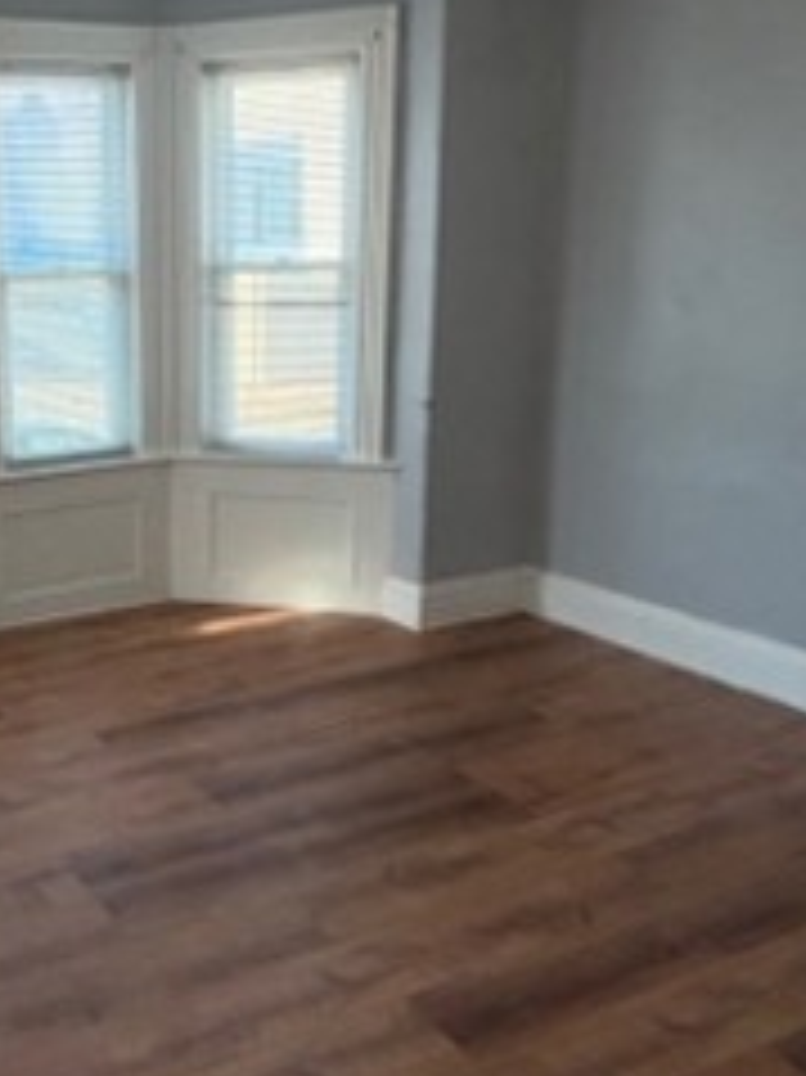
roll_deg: +0.5
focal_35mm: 39
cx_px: 140
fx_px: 1212
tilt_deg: -14.6
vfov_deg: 47.9
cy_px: 552
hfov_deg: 35.4
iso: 250
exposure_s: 1/120
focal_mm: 2.22
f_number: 2.2
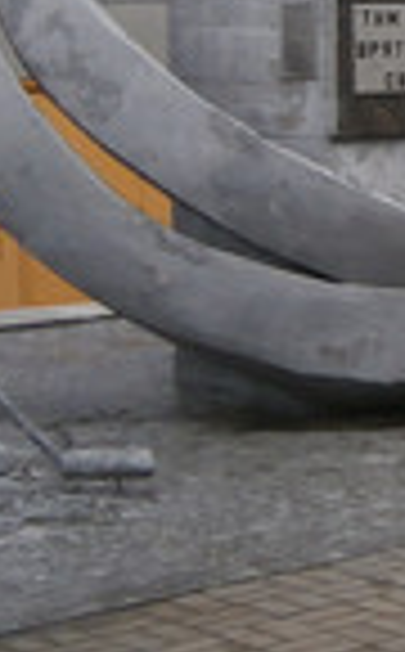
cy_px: 45
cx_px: 846
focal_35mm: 122
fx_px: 2165
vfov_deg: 16.9
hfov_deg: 9.8
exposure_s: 1/1000
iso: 80
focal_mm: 4.7
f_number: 2.8
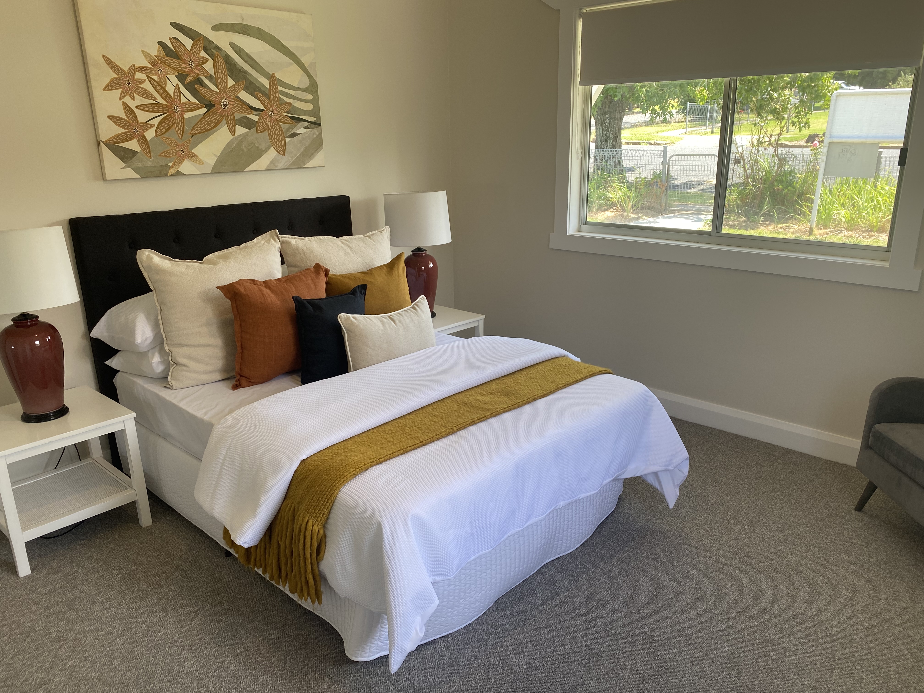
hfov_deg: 67.3
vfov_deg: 53.1
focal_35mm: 26
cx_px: 462
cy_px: 346
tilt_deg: -19.4
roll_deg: +1.7
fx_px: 694
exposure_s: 1/122
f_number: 1.8
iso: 40
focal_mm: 4.25
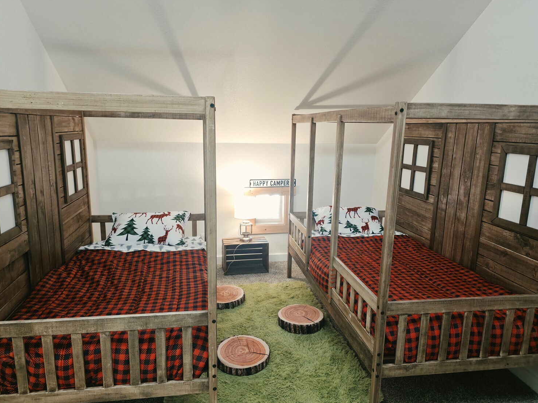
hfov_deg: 69.4
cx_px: 271
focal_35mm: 25
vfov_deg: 54.9
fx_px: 389
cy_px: 211
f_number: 1.7
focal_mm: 6.3
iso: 250
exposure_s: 1/60.2
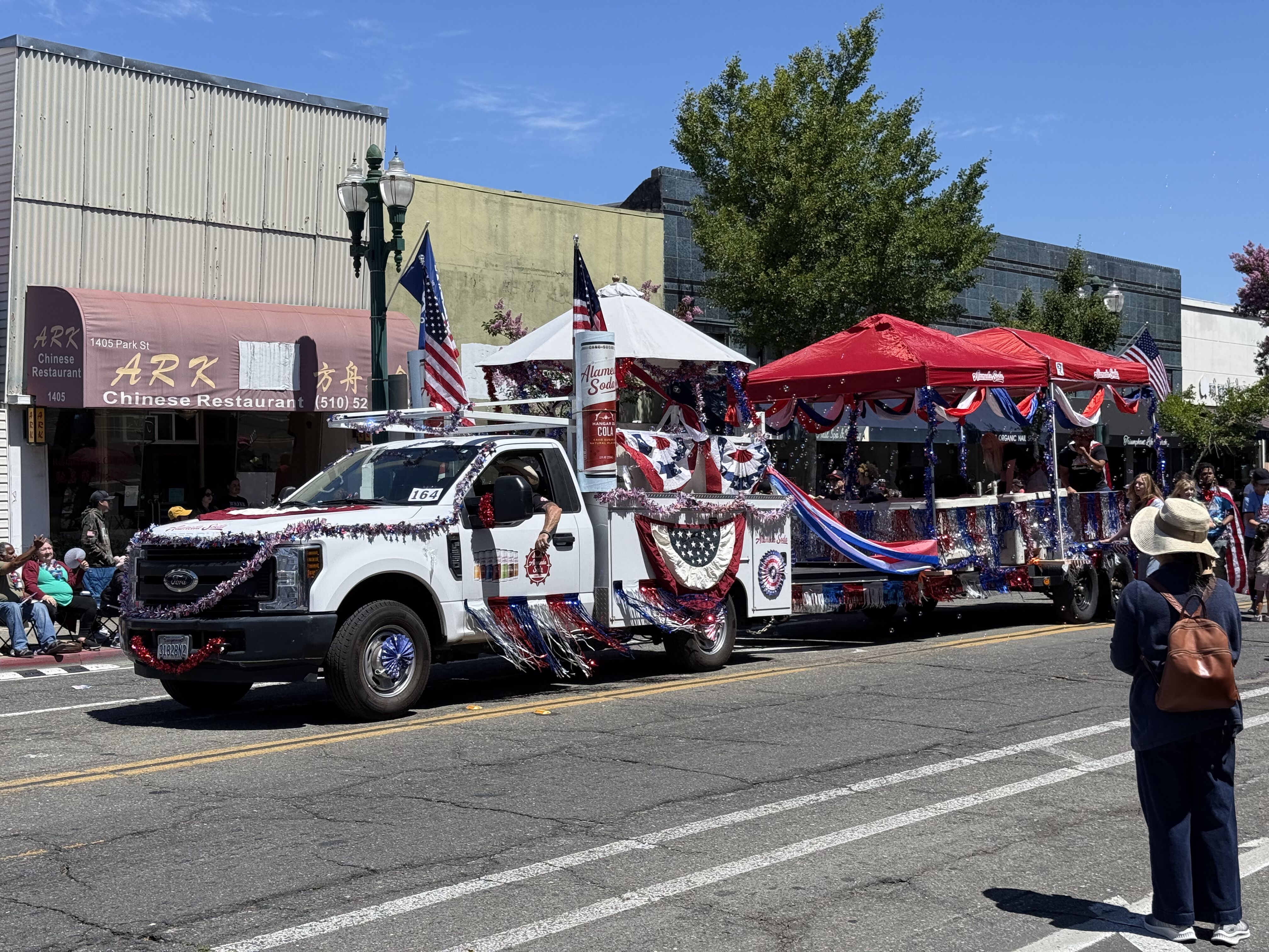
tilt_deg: +0.4
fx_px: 1760
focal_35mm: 48
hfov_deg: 39.7
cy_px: 476
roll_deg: +0.7
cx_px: 634
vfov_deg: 30.3
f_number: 1.78
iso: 64
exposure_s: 1/5587
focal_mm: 6.76
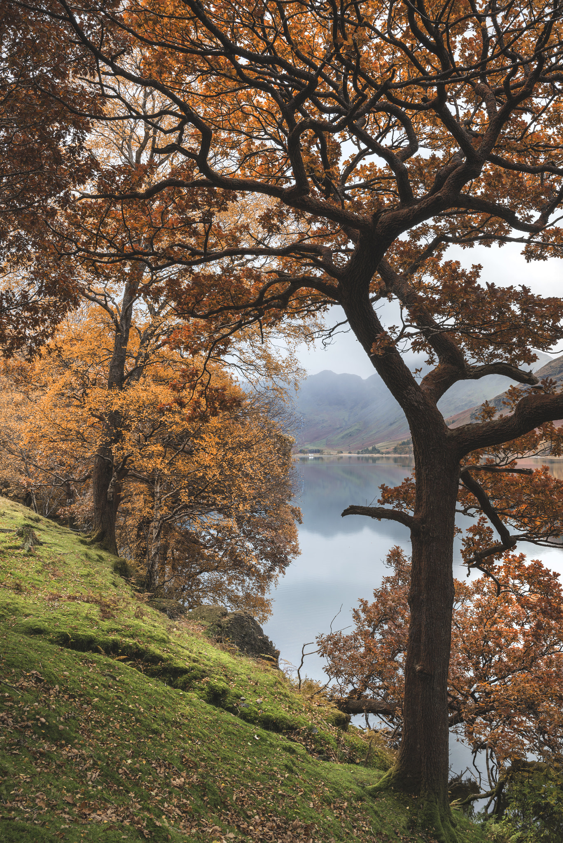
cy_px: 422
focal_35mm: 35
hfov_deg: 37.9
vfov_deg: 54.4
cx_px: 282
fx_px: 820
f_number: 16
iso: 100
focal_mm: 35
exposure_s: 1/5
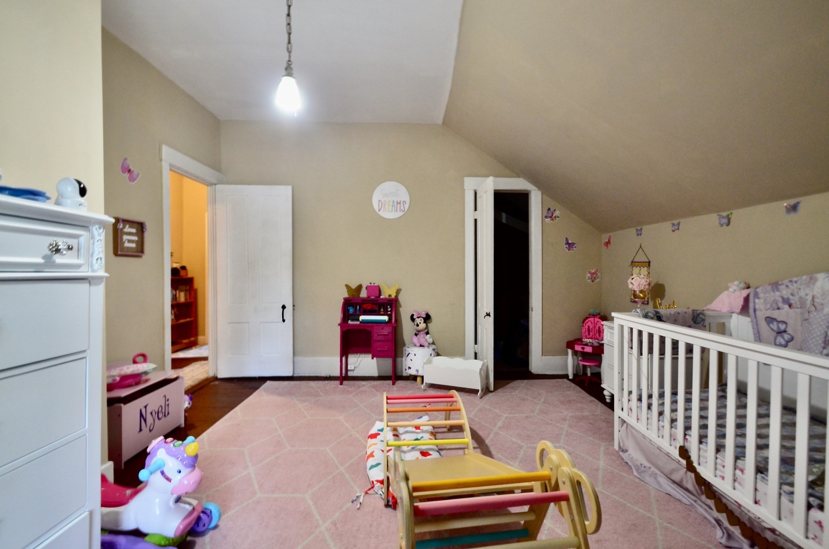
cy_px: 274
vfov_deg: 77.1
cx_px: 414
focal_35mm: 15
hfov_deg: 100.5
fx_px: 345
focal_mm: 10
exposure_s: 1/10
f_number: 8
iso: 1600
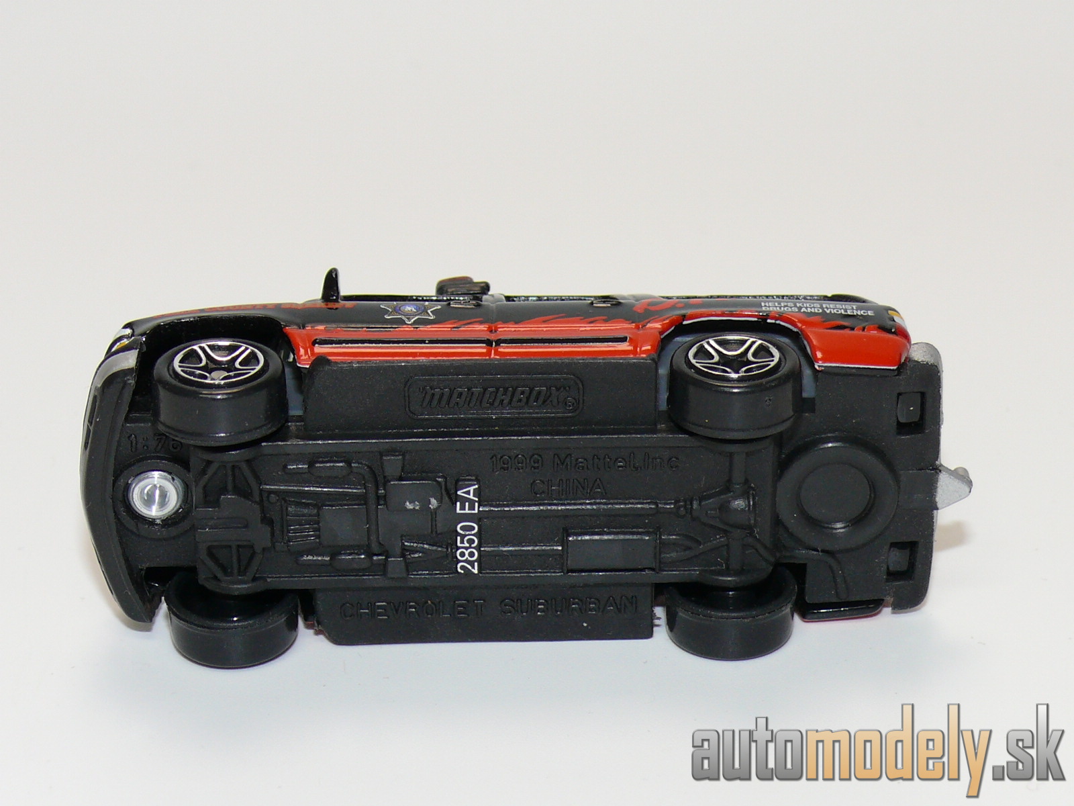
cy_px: 403
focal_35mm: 110
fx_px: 3413
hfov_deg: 17.9
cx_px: 537
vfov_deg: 13.5
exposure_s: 1/30
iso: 100
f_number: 4
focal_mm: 14
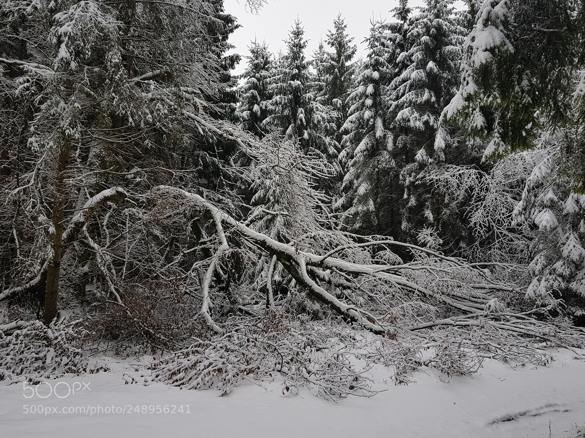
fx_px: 439
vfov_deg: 53.1
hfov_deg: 67.3
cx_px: 292
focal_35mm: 26
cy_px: 219
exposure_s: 1/682
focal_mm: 4.2
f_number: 1.7
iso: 40
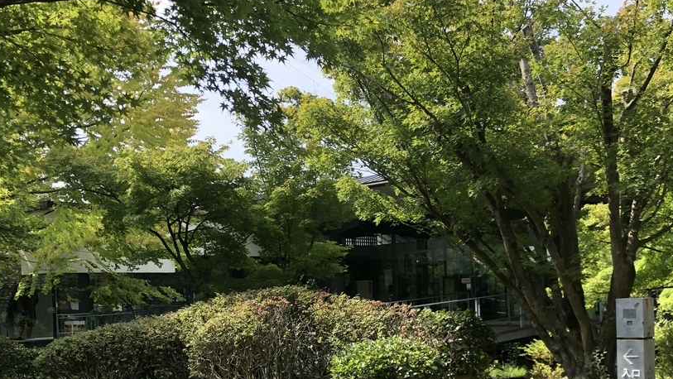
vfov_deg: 26.0
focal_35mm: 45
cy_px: 312
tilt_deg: -0.3
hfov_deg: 45.4
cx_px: 370
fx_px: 803
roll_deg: +0.0
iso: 20
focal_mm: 4
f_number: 1.8
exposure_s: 1/521
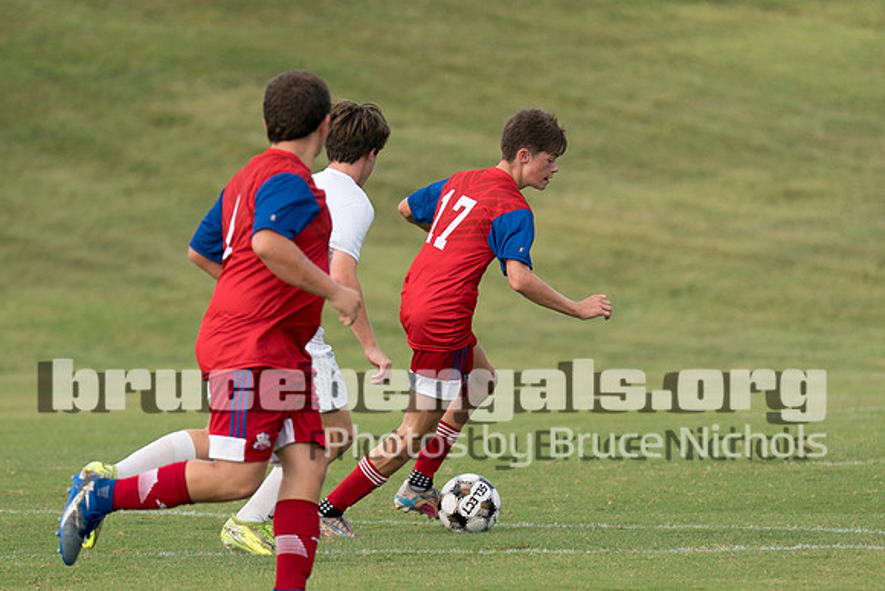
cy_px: 312
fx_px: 11565
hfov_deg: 4.4
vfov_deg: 2.9
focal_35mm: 470
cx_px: 513
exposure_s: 1/1250
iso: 200
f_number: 2.8
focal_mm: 200
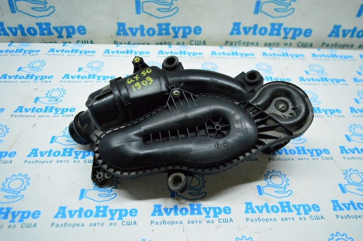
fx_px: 302
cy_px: 120
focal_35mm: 30
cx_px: 182
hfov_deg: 62.0
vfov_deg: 43.5
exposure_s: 1/800
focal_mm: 20
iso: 6400
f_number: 4
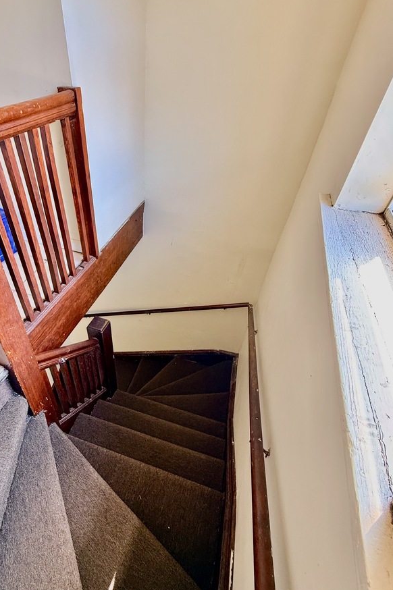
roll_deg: +0.1
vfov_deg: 90.0
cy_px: 304
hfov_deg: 65.9
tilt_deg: -42.3
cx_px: 137
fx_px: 295
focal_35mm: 18
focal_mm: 2.22
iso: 200
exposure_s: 1/99
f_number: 2.2
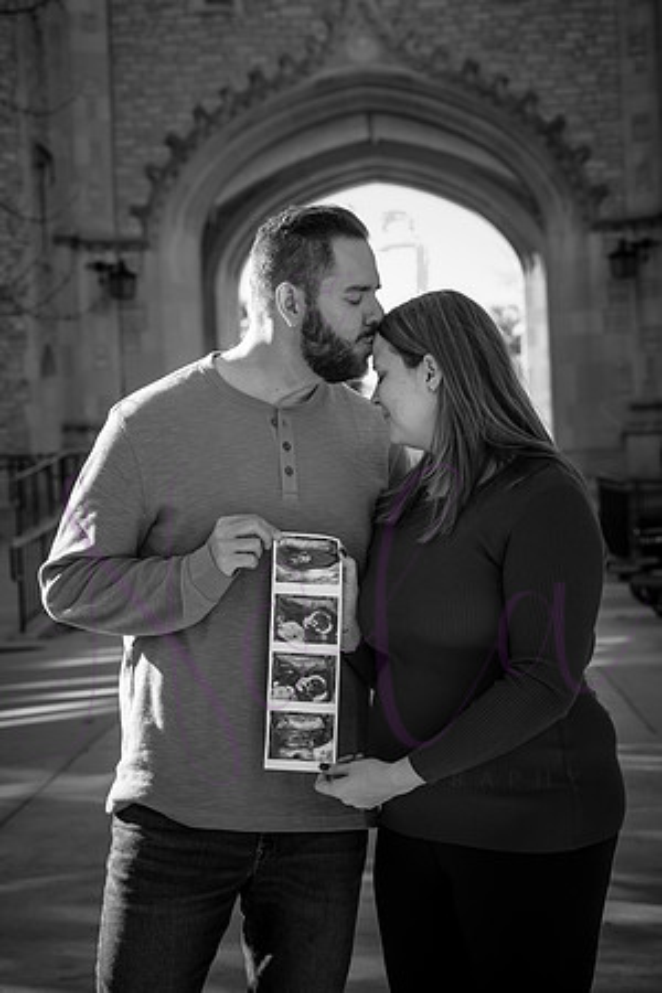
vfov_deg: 23.6
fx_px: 2372
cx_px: 331
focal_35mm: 86
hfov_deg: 15.9
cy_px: 496
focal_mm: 86
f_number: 8
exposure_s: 1/500
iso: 800
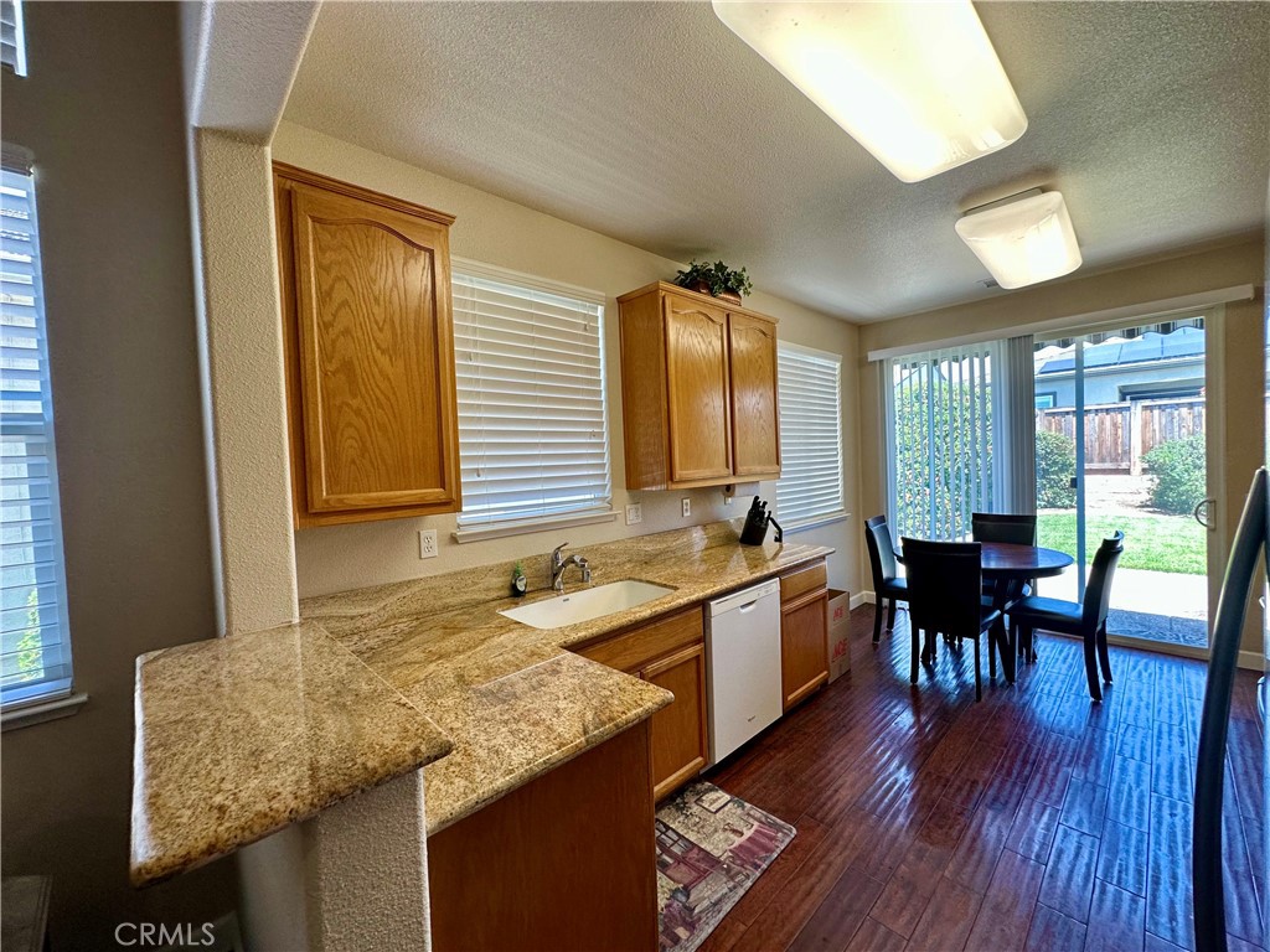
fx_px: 514
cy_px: 476
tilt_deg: -1.3
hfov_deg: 102.1
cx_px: 635
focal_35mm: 14
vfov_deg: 85.7
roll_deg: +2.4
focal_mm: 2.22
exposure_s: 1/120
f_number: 2.2
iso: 125
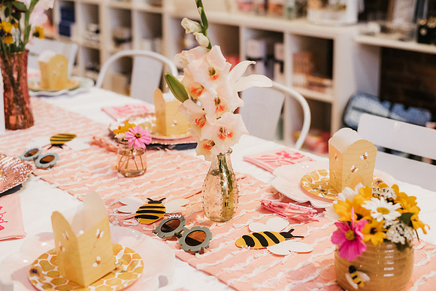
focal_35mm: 50
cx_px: 218
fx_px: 606
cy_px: 146
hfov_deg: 39.6
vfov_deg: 27.0
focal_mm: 50
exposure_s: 1/200
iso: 2000
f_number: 3.2
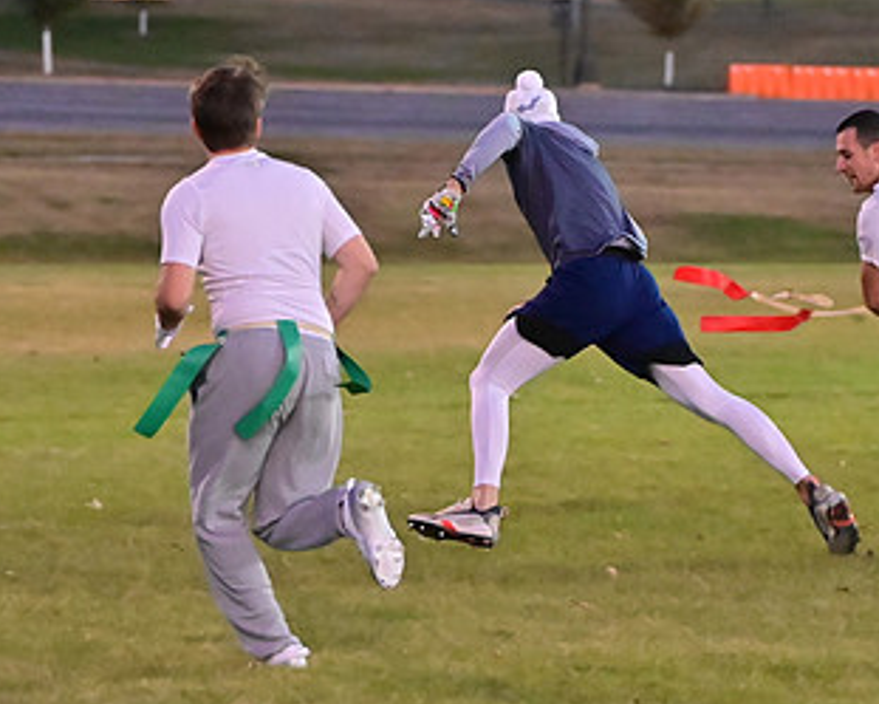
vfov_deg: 5.6
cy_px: 442
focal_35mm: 275
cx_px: 729
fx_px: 7156
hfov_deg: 7.0
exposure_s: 1/500
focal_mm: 105
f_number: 4
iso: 6400
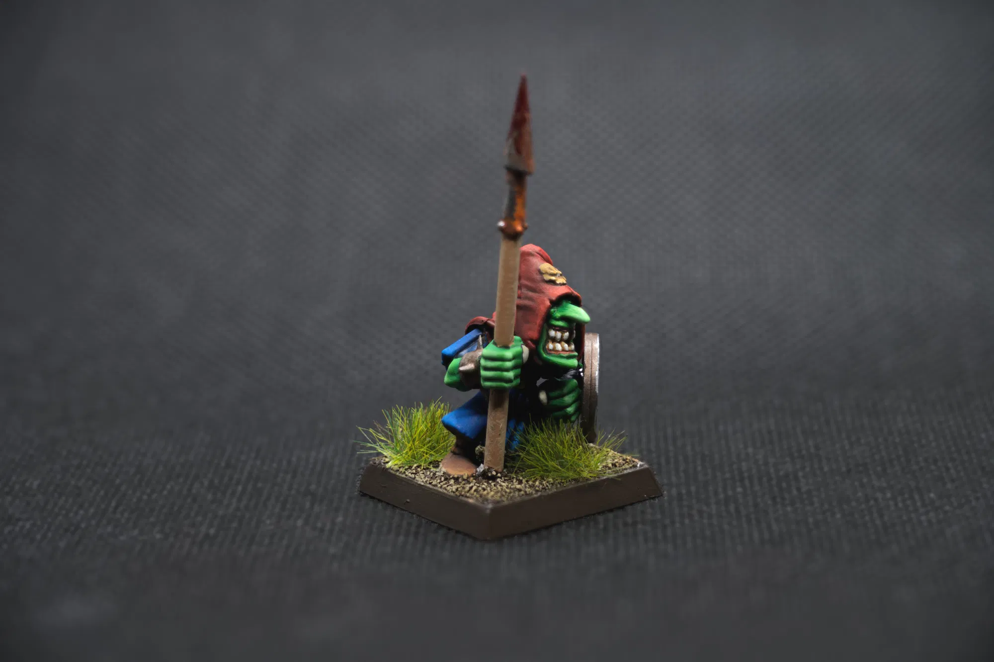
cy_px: 331
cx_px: 497
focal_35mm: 100
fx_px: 2760
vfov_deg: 13.7
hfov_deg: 20.4
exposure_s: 1/30
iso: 64
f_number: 5.6
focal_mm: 100
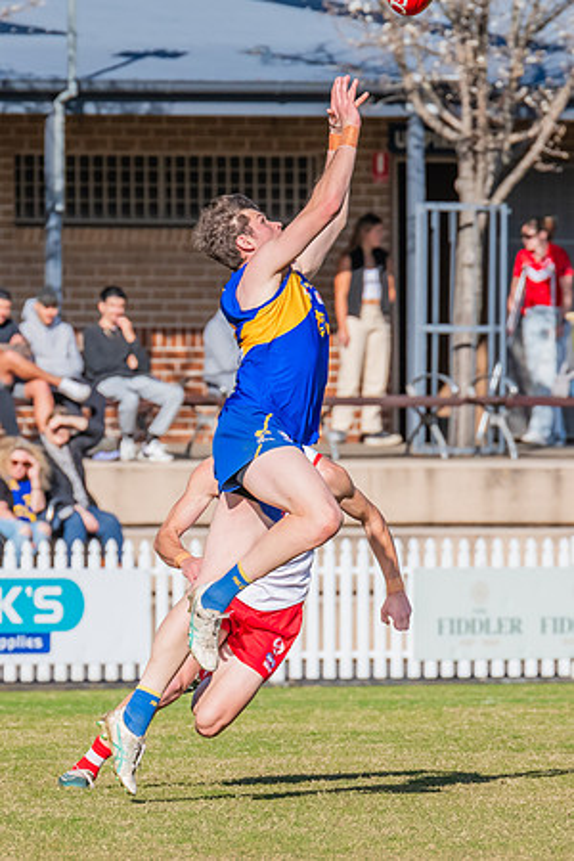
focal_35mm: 794
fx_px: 18983
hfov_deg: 1.7
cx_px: 234
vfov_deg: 2.6
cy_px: 526
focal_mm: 420
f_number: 13
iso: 800
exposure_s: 1/1250
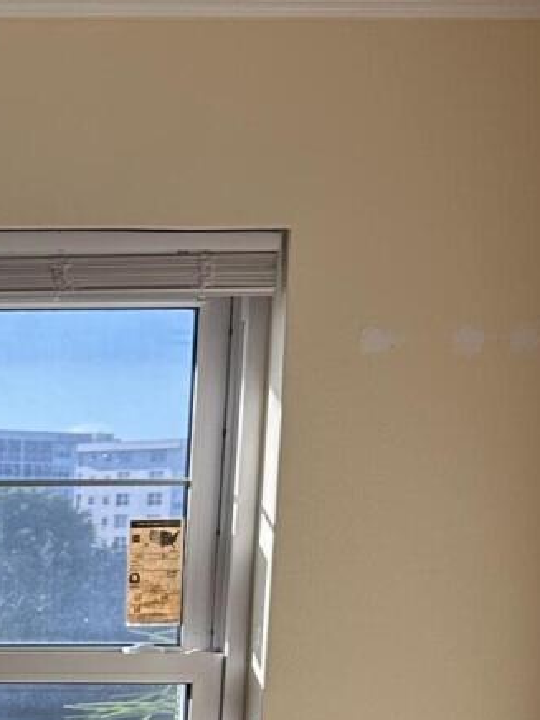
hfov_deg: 12.2
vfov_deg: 17.0
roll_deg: -2.3
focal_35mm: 110
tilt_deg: -6.3
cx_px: -471
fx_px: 2288
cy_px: 883
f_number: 1.78
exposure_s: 1/419
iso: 80
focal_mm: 6.86
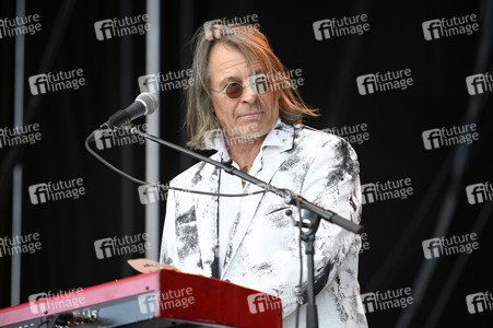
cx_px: 246
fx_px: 2326
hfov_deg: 12.1
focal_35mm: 170
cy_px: 164
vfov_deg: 8.1
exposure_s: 1/400
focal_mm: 170
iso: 320
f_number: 2.8
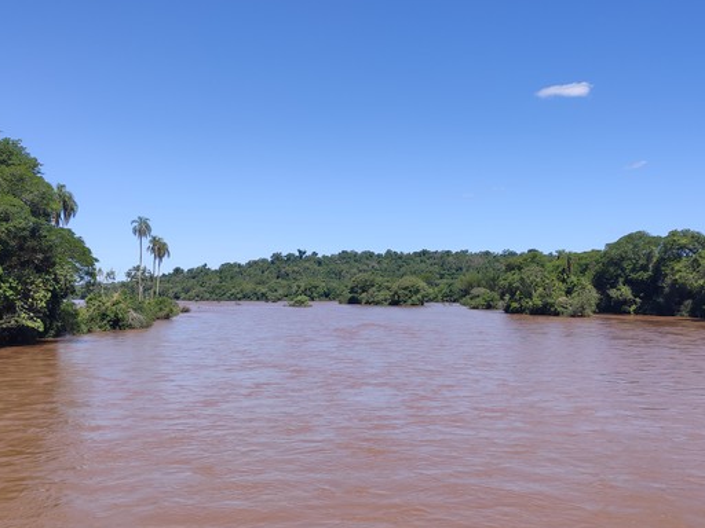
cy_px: 261
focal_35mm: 39
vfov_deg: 36.8
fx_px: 794
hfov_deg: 47.8
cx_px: 396
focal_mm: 5.43
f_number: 1.89
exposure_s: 1/1047
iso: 100
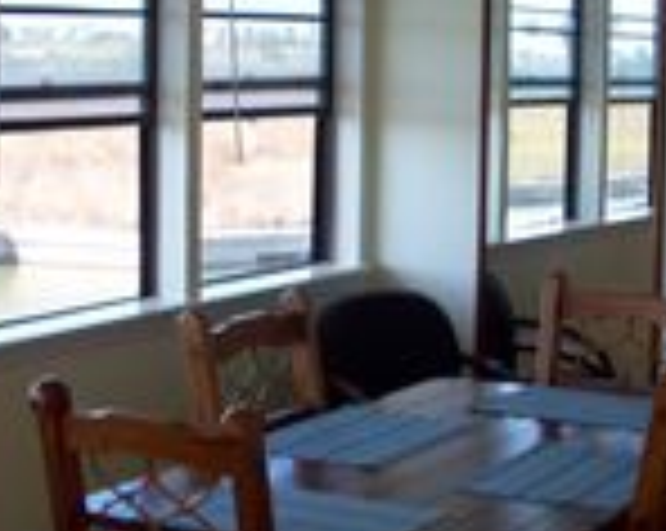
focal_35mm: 90
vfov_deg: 17.0
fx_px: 1772
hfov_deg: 21.3
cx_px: 400
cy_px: 216
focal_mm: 6.2
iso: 80
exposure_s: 1/126
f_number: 2.8
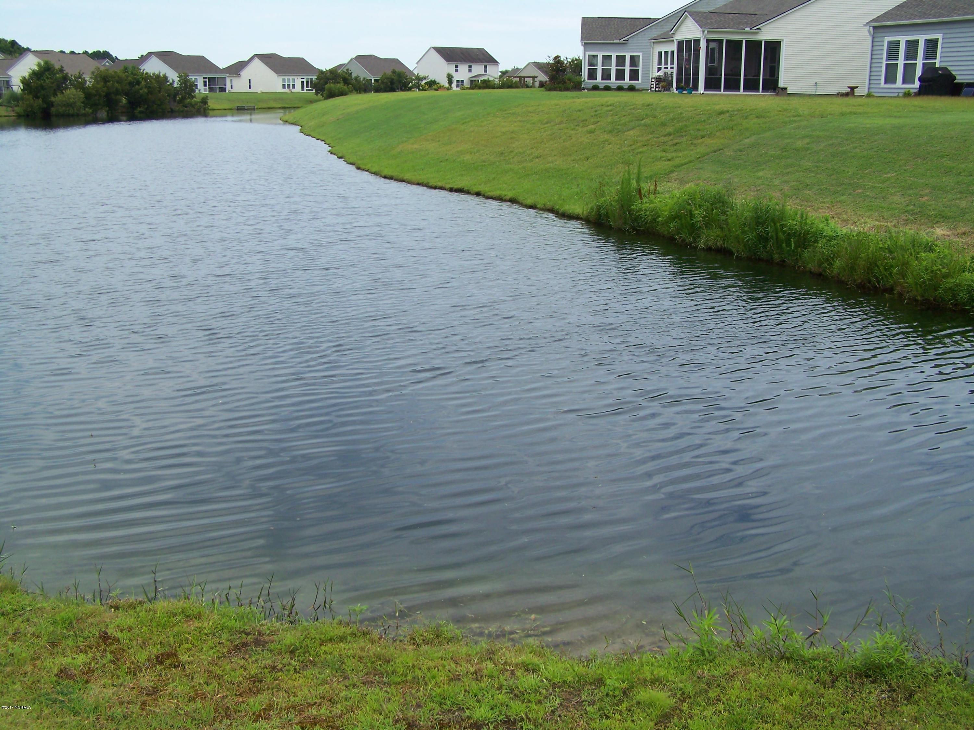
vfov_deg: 37.7
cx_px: 487
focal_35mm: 38
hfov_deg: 49.0
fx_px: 1069
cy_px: 365
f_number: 4
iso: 64
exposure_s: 1/500
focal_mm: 6.3
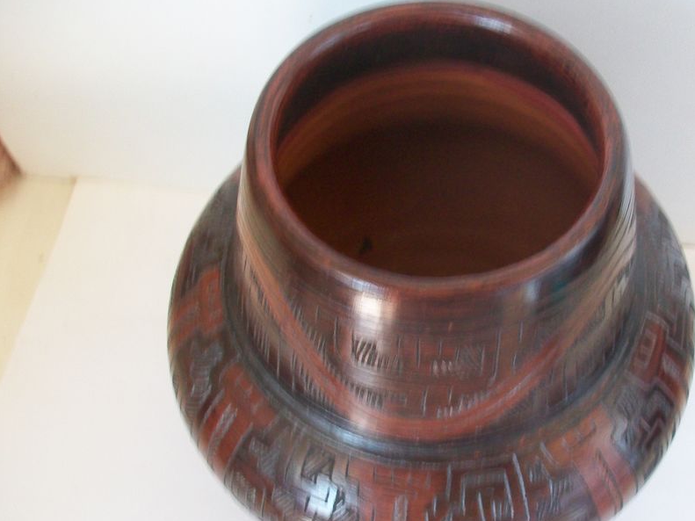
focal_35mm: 43
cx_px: 437
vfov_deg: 33.6
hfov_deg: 43.5
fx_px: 863
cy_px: 242
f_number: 2.8
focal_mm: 5.7
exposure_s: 1/13
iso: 160
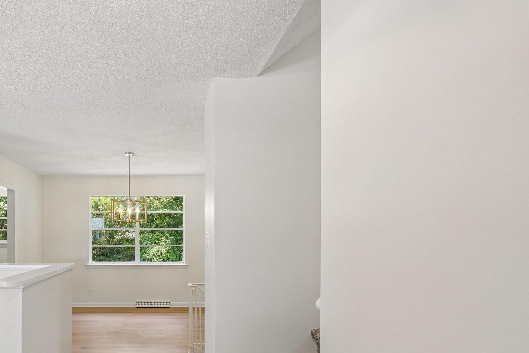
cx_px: 157
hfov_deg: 72.7
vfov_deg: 53.9
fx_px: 338
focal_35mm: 23
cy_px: 237
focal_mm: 16
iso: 400
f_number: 13
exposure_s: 1/20
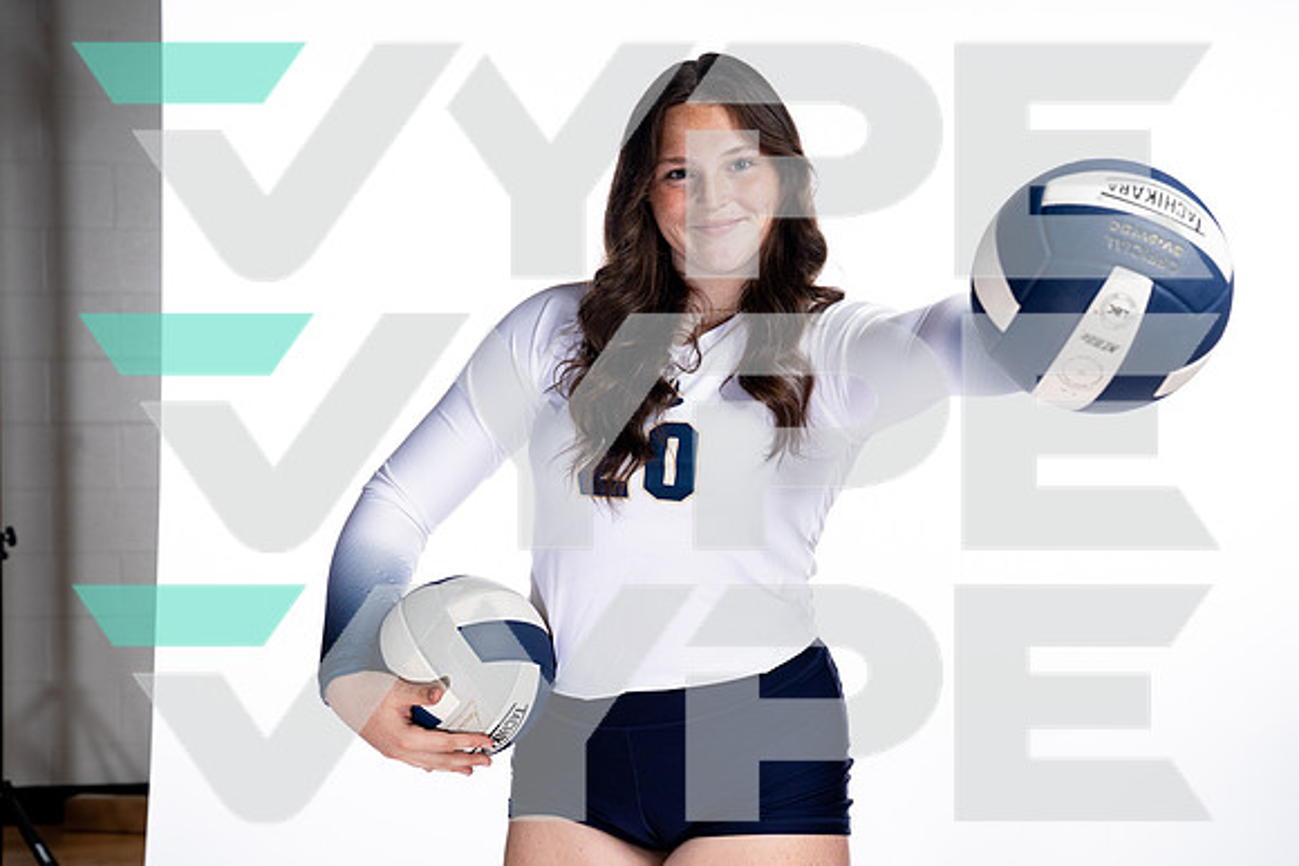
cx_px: 680
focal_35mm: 63
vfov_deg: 21.5
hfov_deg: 31.8
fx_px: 2281
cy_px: 445
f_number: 5.6
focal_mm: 59
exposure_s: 1/250
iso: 100
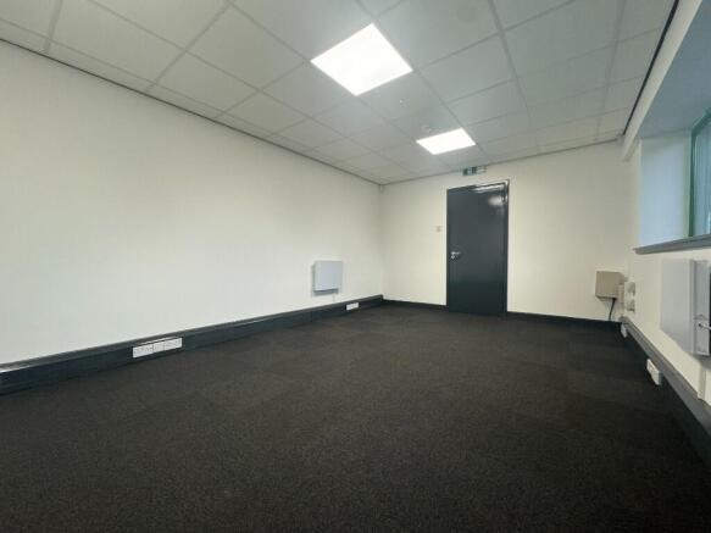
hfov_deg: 102.1
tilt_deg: -3.4
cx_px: 356
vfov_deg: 85.7
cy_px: 266
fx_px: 287
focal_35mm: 14
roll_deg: +1.4
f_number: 2.2
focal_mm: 2.22
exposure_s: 1/100
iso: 200
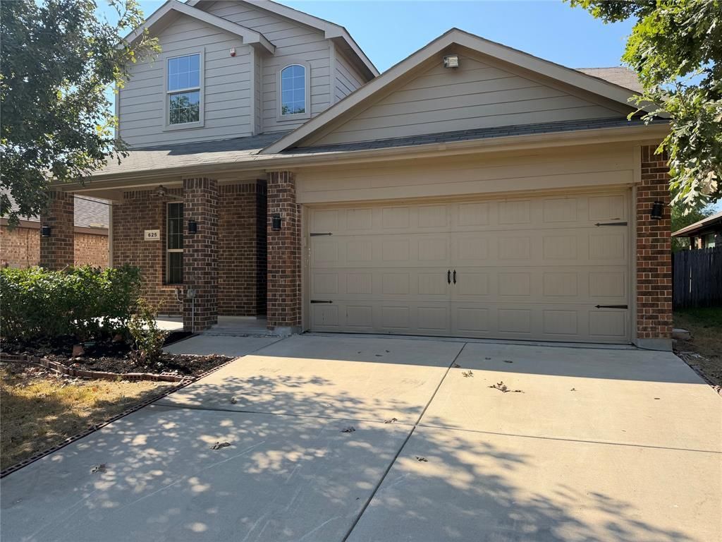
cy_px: 271
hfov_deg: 71.6
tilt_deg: +1.0
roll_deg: +0.0
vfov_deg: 56.8
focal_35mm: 24
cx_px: 361
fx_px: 501
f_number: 1.78
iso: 80
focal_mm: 6.76
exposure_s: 1/2299
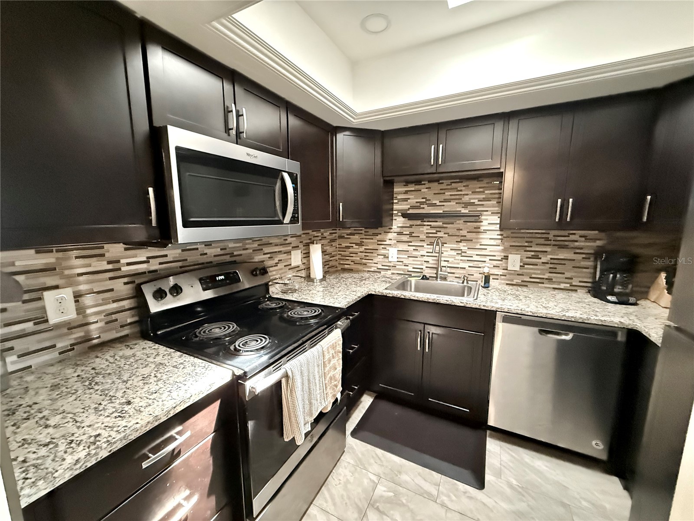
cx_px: 347
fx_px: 281
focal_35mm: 14
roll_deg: +0.1
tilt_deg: -7.6
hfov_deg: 102.1
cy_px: 260
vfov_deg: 85.7
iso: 1250
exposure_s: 1/60
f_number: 2.2
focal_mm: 2.22
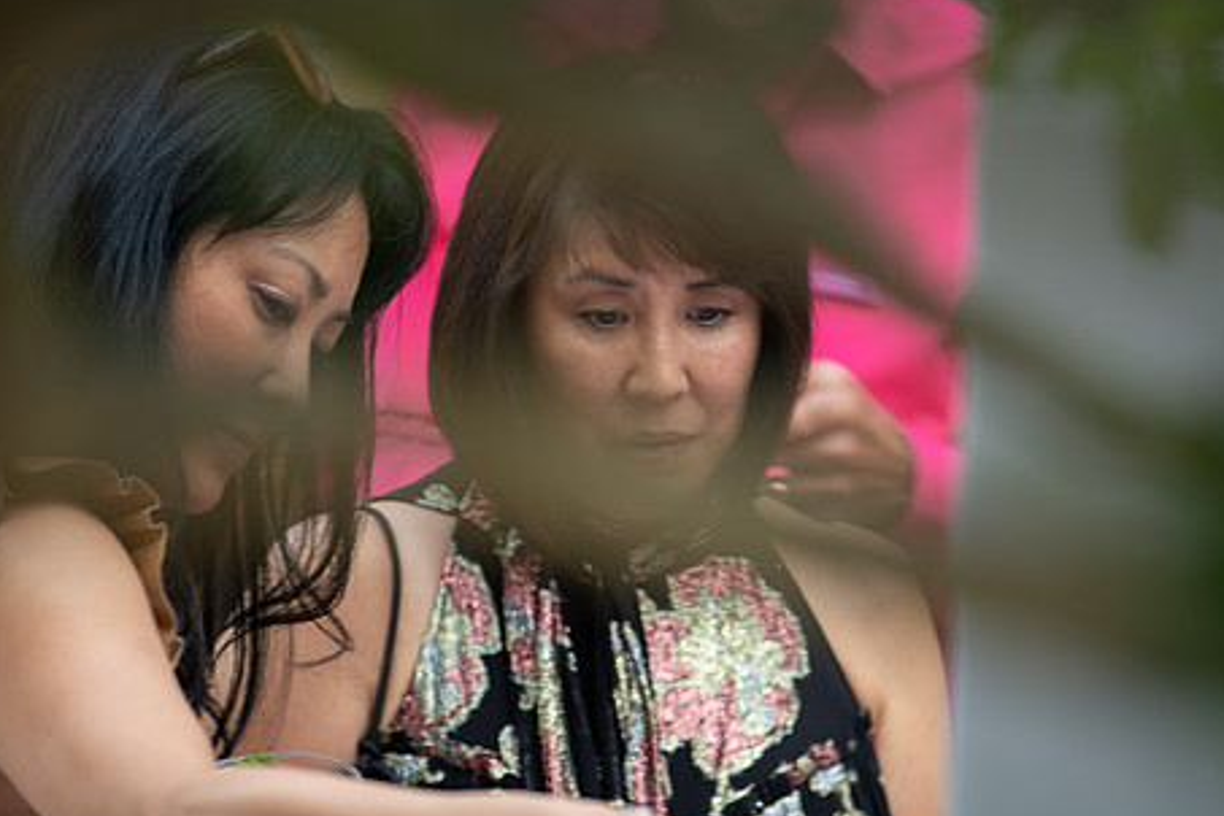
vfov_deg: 5.4
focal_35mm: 256
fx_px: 8703
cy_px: 417
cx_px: 597
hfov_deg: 8.0
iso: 200
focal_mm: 200
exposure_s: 1/160
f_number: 2.8
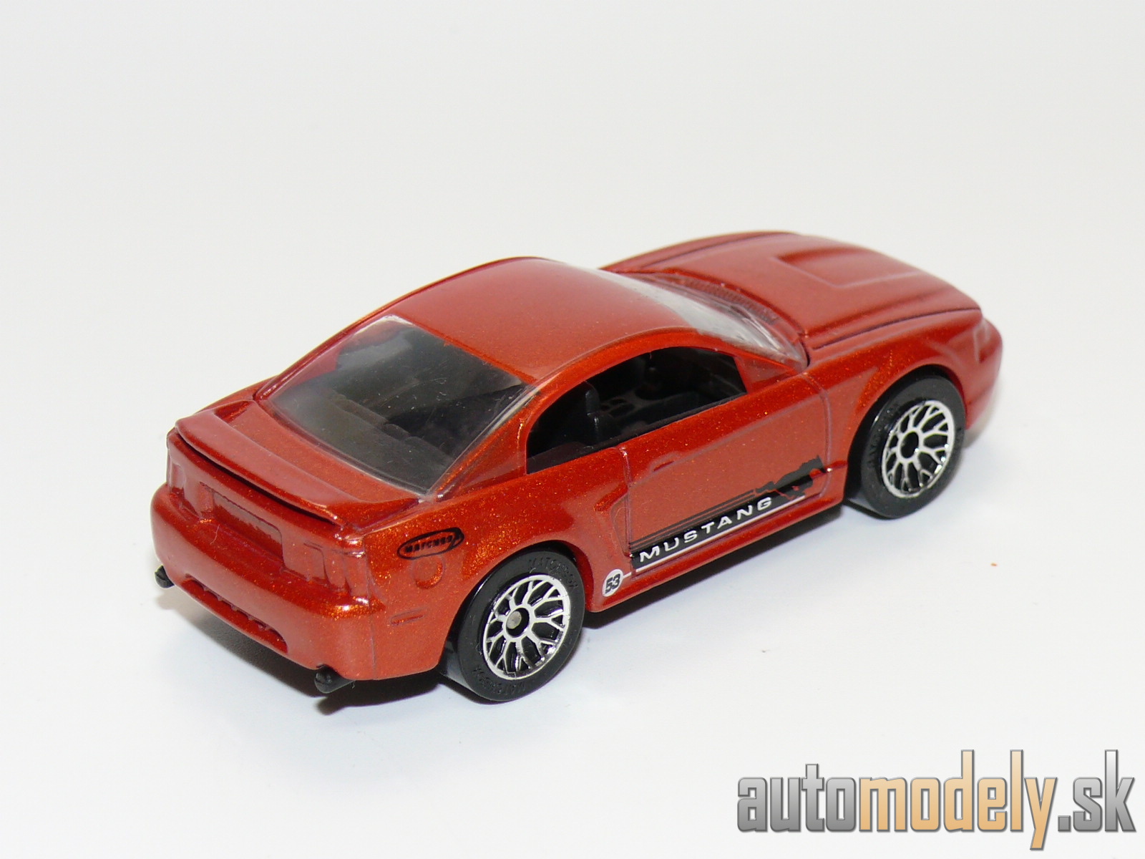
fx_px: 3407
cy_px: 430
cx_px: 572
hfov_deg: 19.1
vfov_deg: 14.4
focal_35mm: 103
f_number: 4
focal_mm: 13.6
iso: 100
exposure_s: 1/30
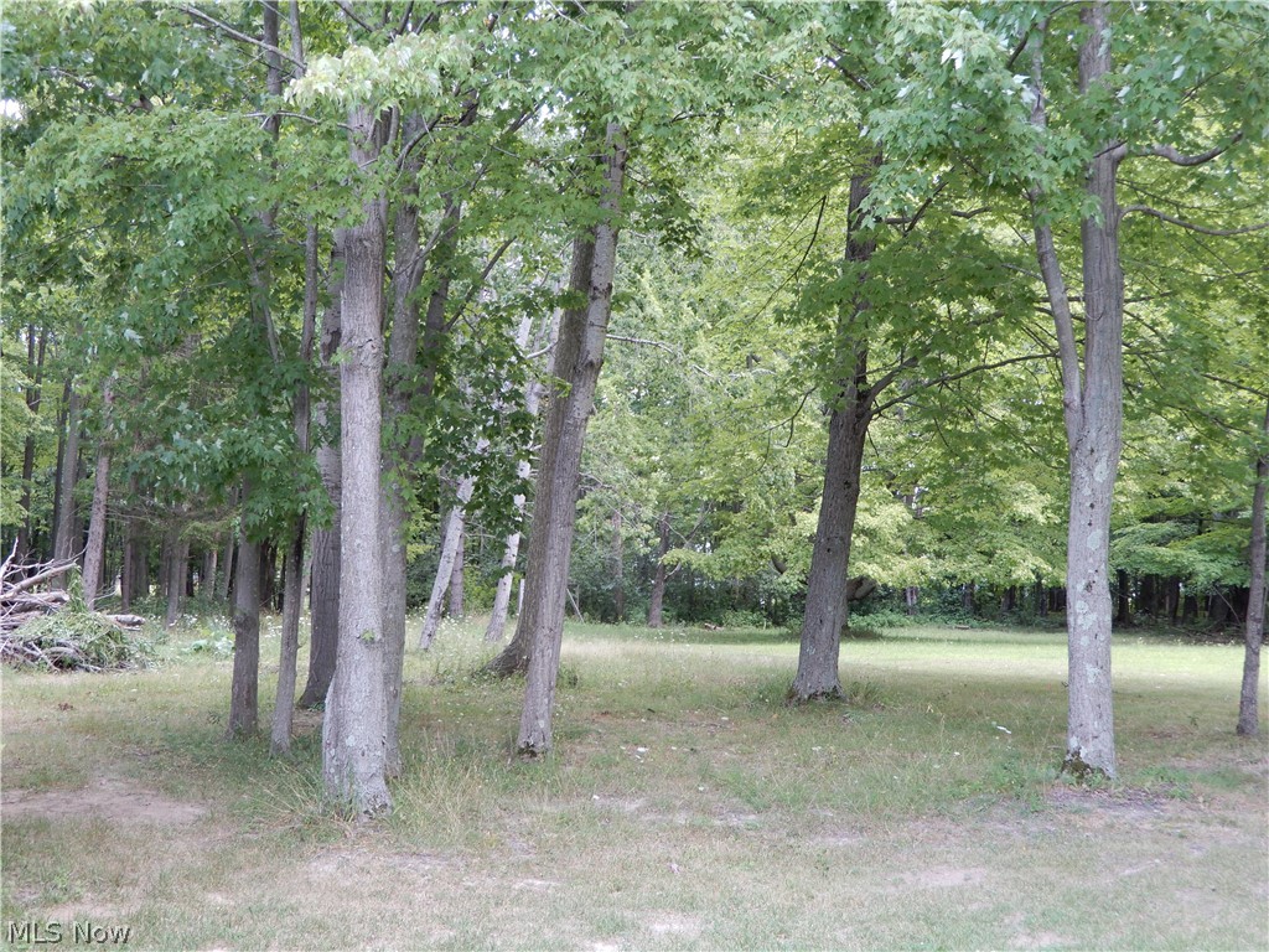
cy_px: 476
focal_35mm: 42
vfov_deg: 34.3
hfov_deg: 44.8
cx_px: 634
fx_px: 1540
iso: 100
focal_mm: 7.5
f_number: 4
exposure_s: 1/30
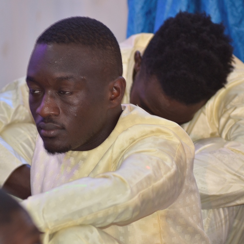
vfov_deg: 5.3
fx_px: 2616
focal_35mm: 328
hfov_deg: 5.3
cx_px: 101
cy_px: 122
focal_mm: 170
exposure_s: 1/50
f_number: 4.5
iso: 640
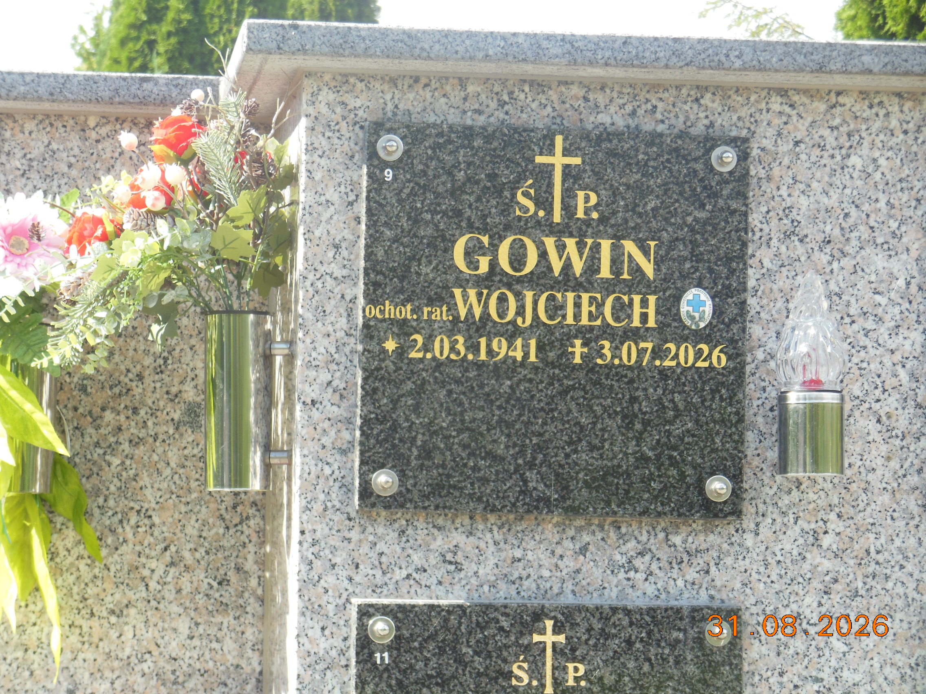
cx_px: 463
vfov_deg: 13.3
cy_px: 347
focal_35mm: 111
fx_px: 2969
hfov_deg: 17.7
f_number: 4.8
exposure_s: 1/160
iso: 125
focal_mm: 19.7
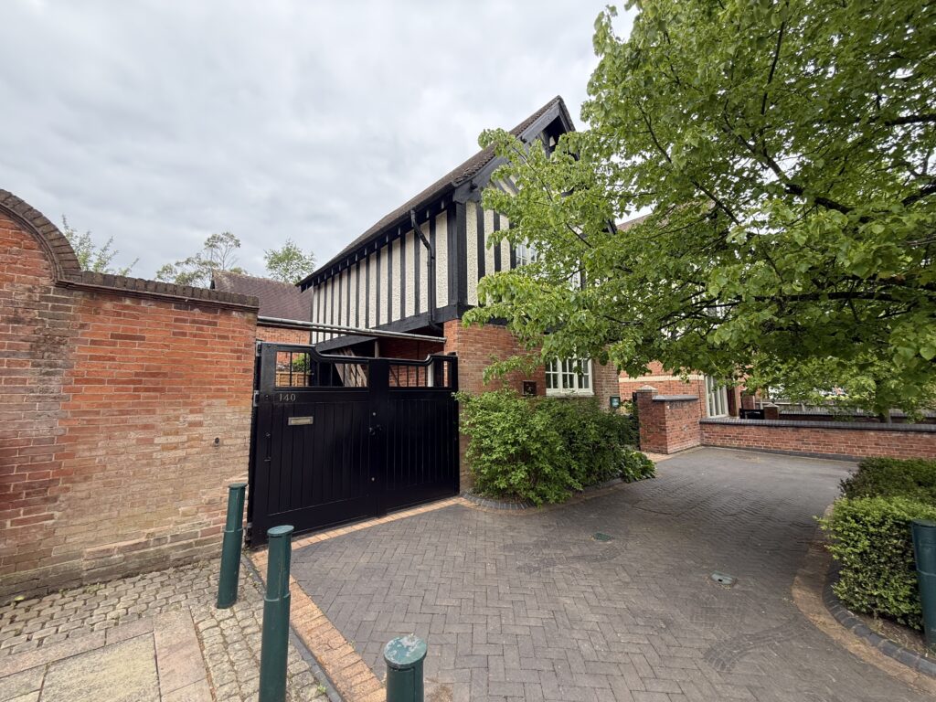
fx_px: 379
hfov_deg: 102.1
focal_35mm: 14
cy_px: 351
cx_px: 468
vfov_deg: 85.7
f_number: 2.2
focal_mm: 2.22
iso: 50
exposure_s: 1/195
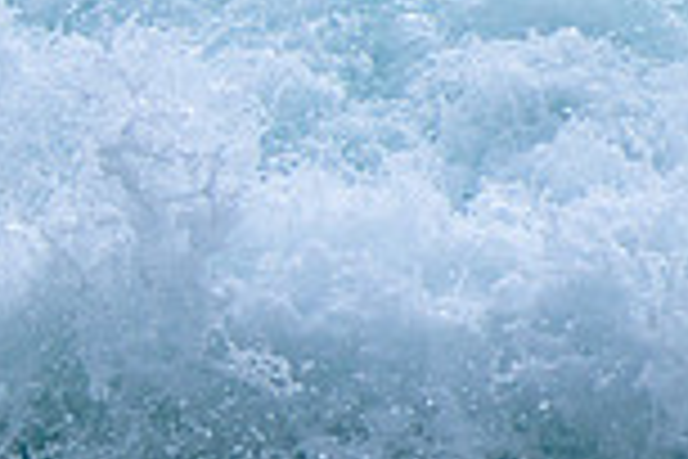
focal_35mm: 2088
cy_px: 273
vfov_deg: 0.7
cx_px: -812
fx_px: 39901
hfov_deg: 1.0
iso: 140
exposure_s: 1/2000
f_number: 5.6
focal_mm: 400
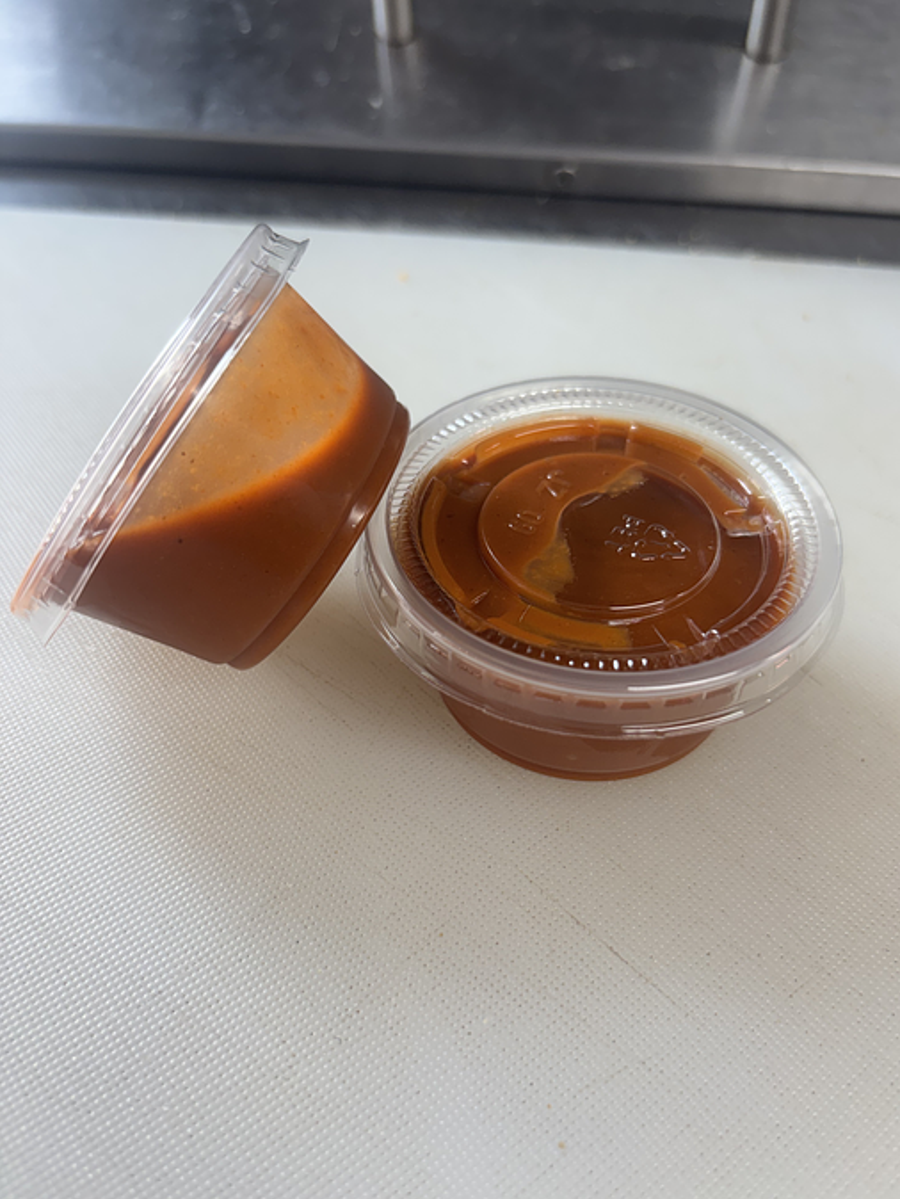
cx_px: 465
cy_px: 621
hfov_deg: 51.4
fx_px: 935
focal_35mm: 27
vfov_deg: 65.3
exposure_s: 1/120
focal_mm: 5.96
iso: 64
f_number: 1.6
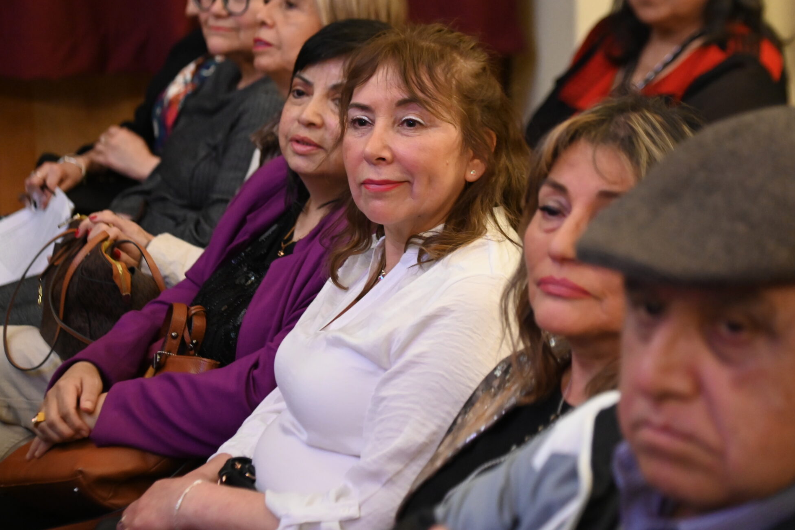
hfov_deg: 20.0
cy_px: 192
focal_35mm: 102
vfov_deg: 13.4
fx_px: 2252
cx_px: 378
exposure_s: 1/60
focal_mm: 78
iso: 5600
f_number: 4
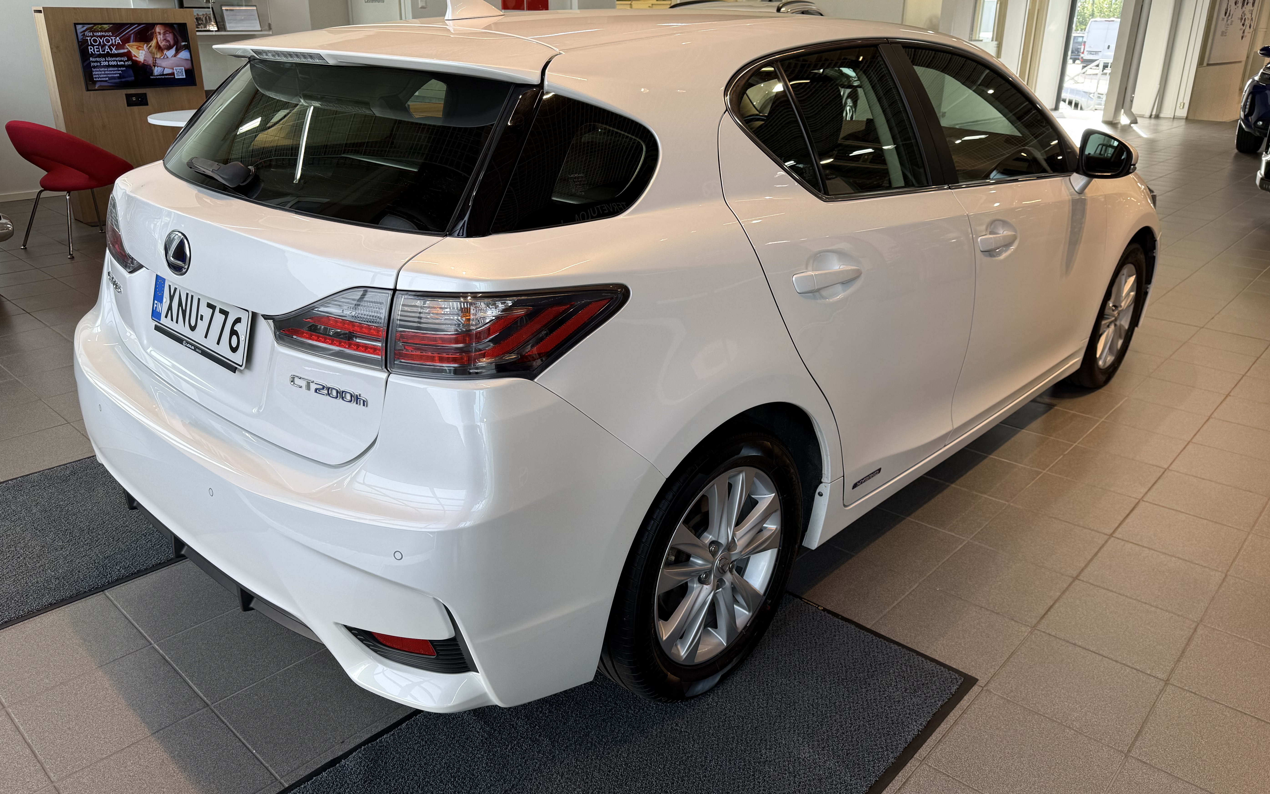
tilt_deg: -19.4
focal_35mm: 26
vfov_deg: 47.5
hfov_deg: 70.4
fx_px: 900
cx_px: 642
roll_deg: -1.2
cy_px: 358
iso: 64
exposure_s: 1/172
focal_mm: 6.76
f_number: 1.78
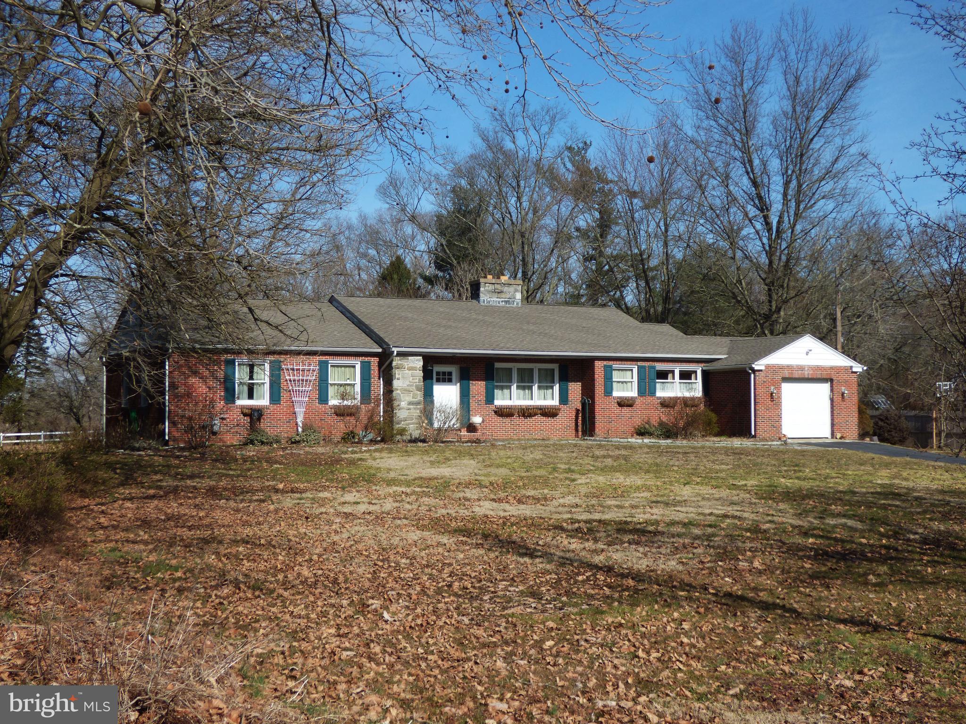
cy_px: 362
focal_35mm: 46
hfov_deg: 41.2
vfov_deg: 31.5
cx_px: 483
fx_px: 1284
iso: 100
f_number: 3.8
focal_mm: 8.24
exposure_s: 1/1000
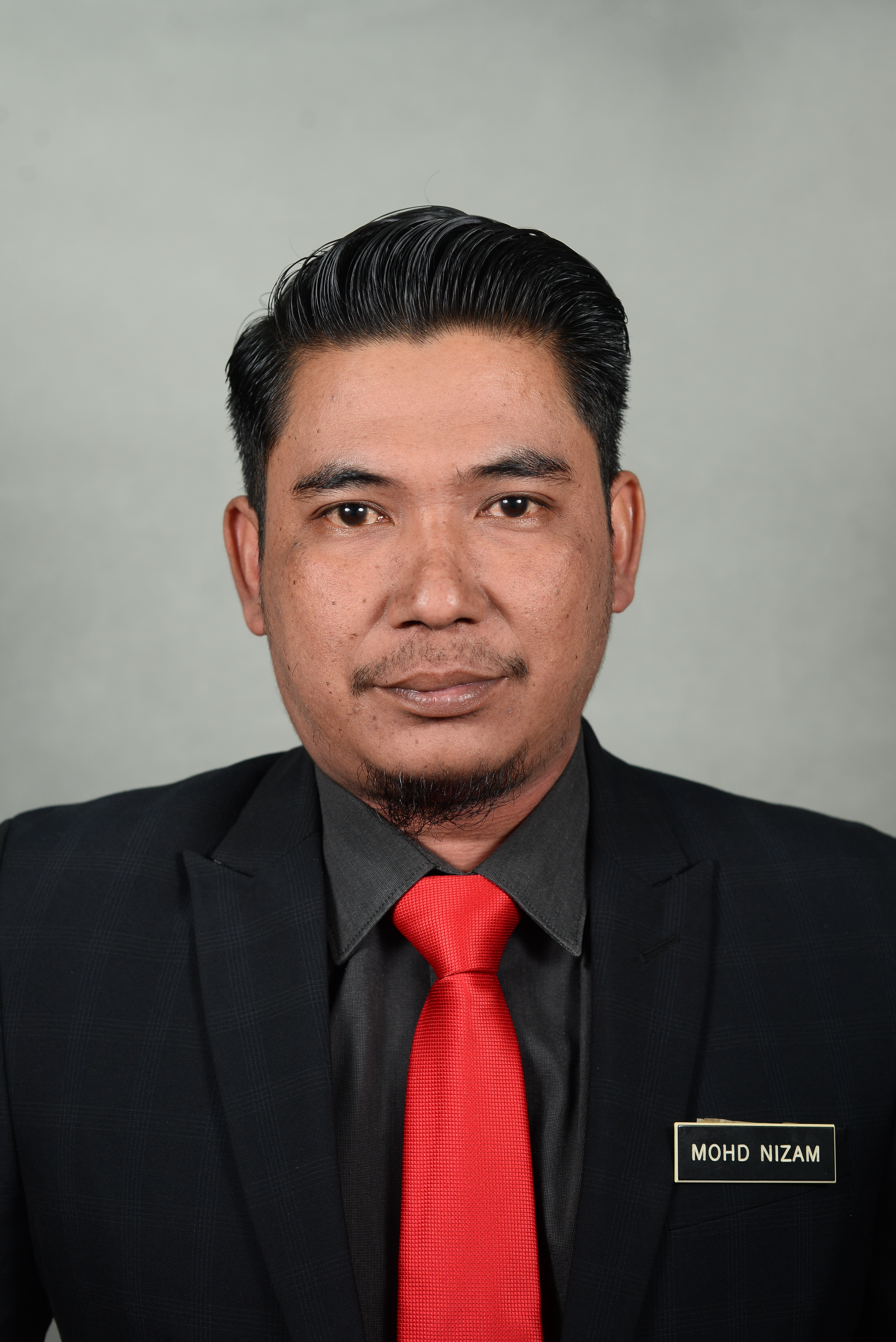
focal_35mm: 50
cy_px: 671
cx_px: 448
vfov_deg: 39.6
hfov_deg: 27.0
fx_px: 1865
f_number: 5.6
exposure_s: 1/80
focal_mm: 50
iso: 320
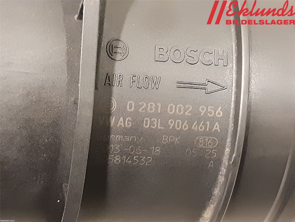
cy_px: 111
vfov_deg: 53.1
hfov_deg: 67.3
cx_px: 148
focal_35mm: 26
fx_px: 222
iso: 640
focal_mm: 3.93
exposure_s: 1/17
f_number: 1.7
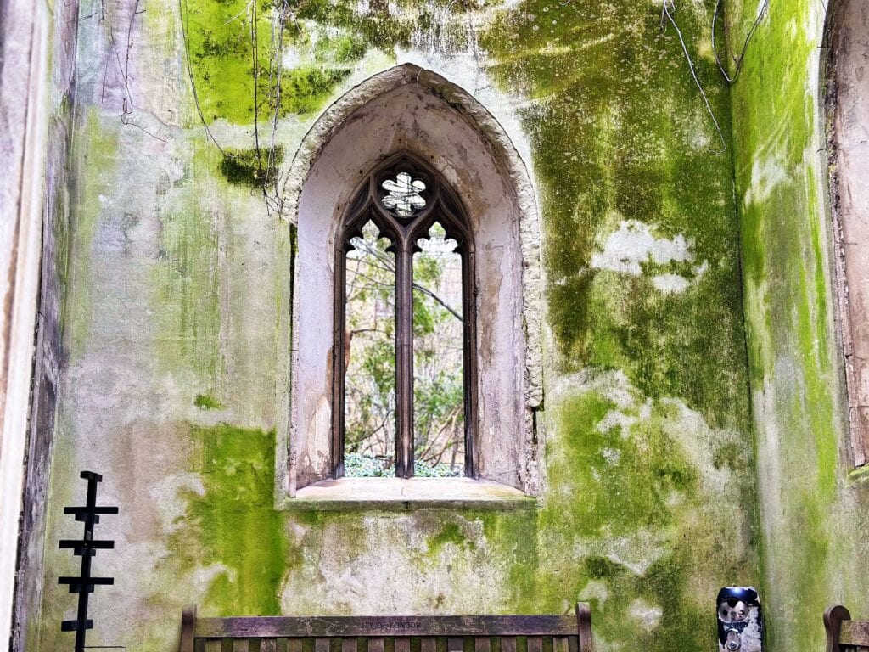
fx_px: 1205
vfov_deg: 30.3
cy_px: 326
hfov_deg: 39.7
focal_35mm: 48
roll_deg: +0.7
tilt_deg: +14.4
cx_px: 434
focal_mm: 6.86
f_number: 1.78
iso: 125
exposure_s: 1/64
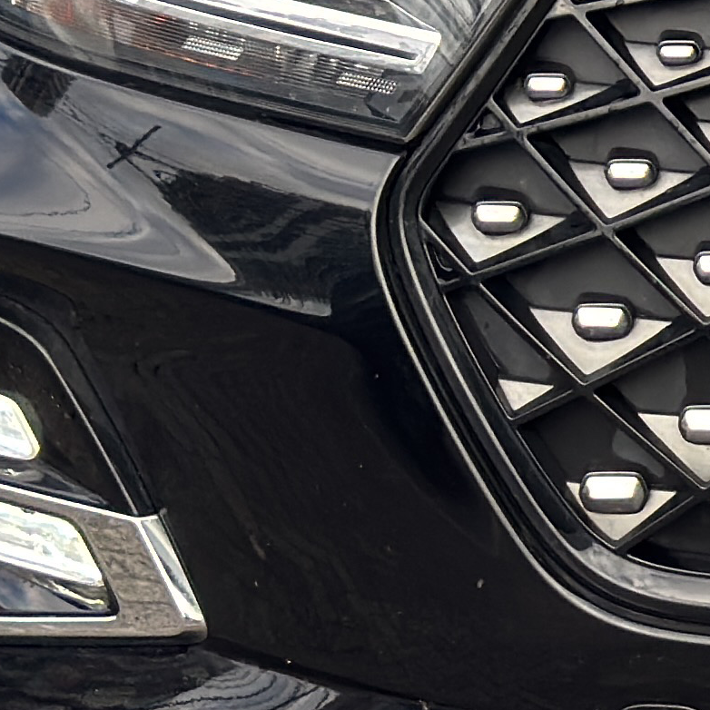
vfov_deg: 7.7
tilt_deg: -13.0
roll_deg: -2.3
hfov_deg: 7.4
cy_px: -202
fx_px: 5244
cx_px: 1537
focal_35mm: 226
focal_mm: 6.76
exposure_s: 1/516
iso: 100
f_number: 1.78
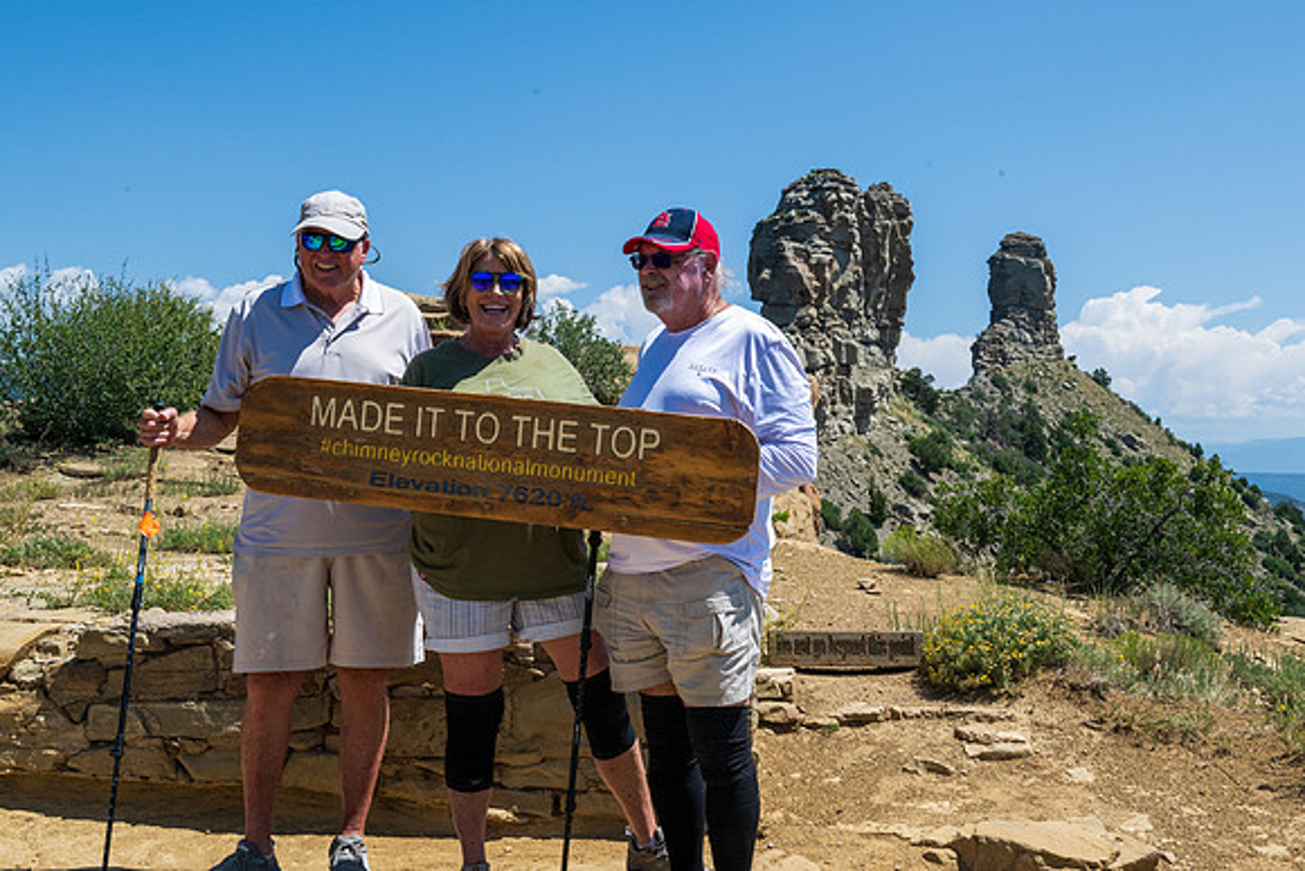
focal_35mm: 43
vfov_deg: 30.8
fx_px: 1576
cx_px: 673
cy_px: 373
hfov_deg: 45.0
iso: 400
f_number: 14
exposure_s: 1/500
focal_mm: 38
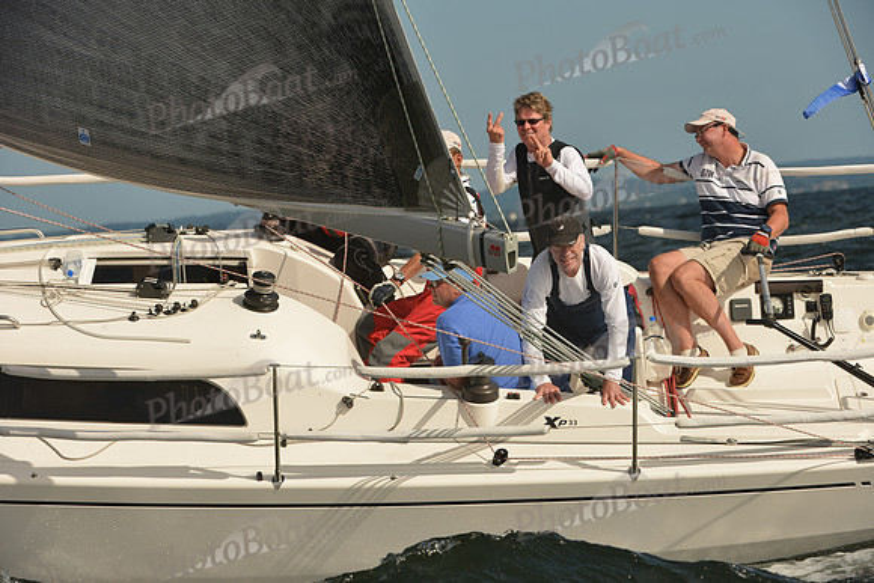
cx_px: 437
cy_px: 292
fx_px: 4856
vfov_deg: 6.9
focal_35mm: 200
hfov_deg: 10.3
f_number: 8
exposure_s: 1/1250
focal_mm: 200
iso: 320
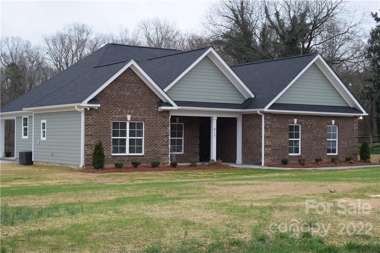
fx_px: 665
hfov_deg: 31.9
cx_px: 190
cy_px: 126
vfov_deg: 21.6
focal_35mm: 63
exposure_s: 1/200
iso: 400
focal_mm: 42
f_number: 7.1
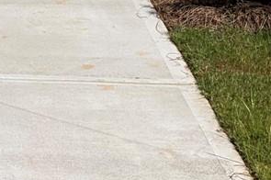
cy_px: -413
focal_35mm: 188
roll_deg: -0.8
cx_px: -22
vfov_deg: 6.5
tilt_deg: +8.2
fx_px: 1414
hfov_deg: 10.8
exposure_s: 1/8850
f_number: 1.6
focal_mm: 5.96
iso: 50
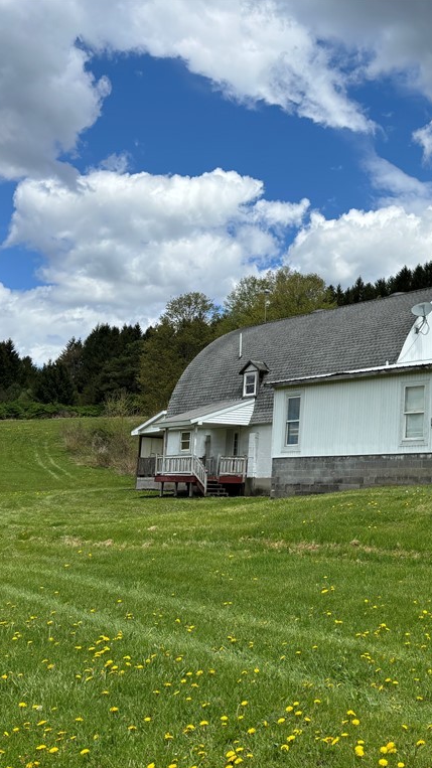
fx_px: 774
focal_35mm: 38
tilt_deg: +7.6
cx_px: 478
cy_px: 382
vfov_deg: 52.8
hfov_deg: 28.3
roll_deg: -1.6
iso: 50
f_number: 1.6
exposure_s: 1/4255
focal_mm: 5.96
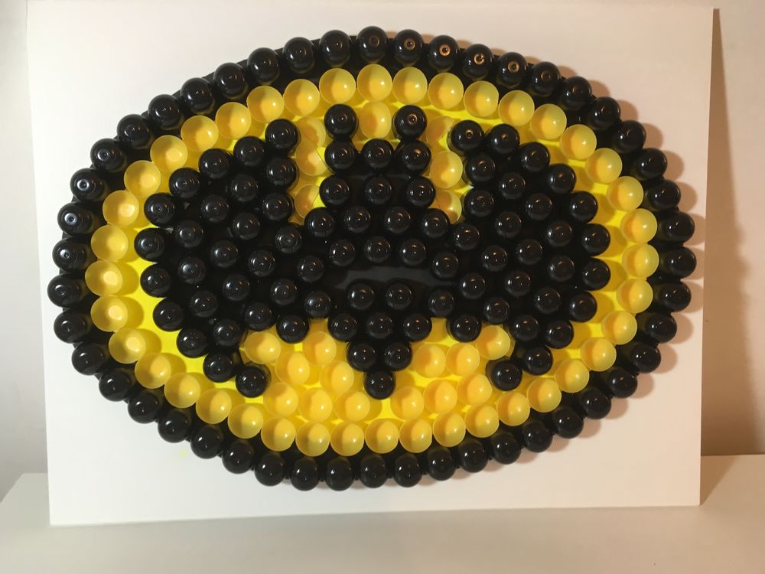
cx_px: 382
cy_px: 287
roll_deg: -0.5
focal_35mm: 29
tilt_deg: -19.3
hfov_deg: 61.7
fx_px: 641
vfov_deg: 48.2
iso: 64
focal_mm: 4.15
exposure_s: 1/33
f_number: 2.2
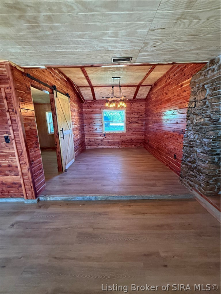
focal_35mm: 14
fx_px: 119
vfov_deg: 102.1
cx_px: 110
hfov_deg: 85.7
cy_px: 147
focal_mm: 2.22
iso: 500
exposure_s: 1/60
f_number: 2.2
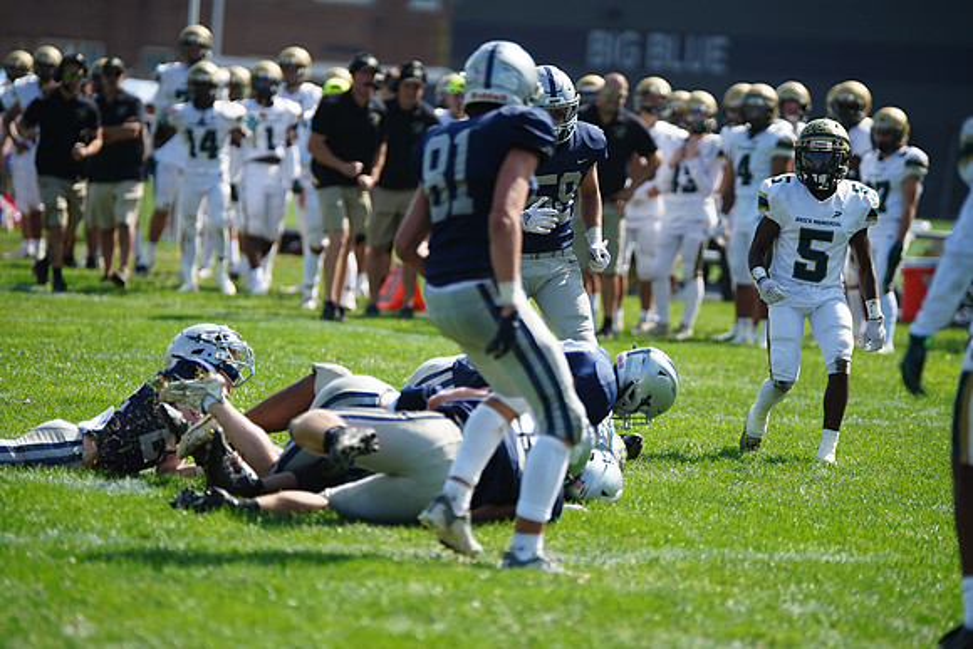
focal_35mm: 234
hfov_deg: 8.8
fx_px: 6326
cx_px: 486
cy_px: 324
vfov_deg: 5.9
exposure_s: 1/3200
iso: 400
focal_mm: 234
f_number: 2.8
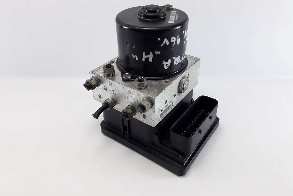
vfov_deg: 43.6
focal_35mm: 30
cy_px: 90
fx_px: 244
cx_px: 148
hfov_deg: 61.9
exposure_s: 1/50
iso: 50
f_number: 1.9
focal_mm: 3.7
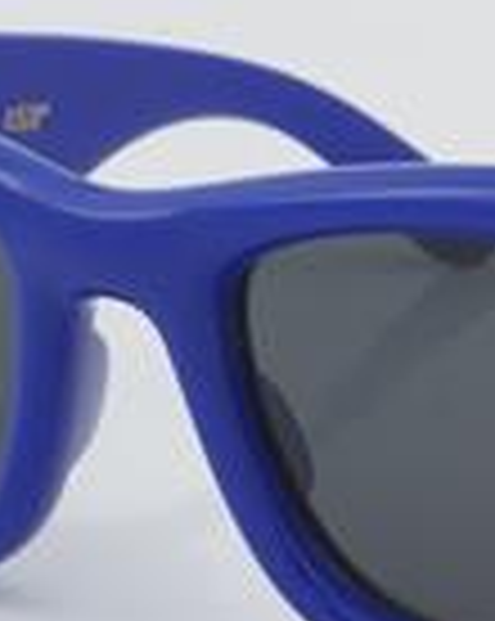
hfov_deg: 7.5
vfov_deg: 9.5
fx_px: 3744
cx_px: 495
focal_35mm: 204
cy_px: 369
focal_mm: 50
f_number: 32
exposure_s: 1/3
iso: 100
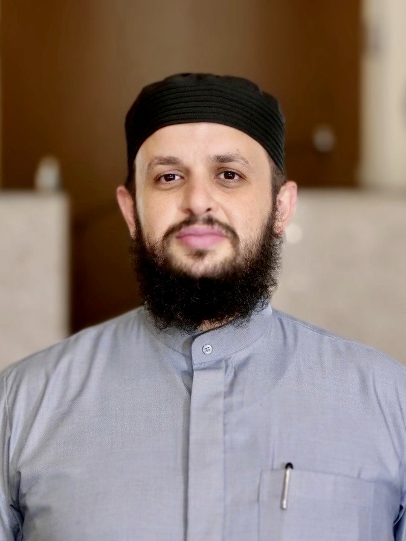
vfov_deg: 27.8
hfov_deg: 21.0
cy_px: 270
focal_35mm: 70
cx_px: 203
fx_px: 1095
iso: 2000
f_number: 5.2
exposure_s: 1/80
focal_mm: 35
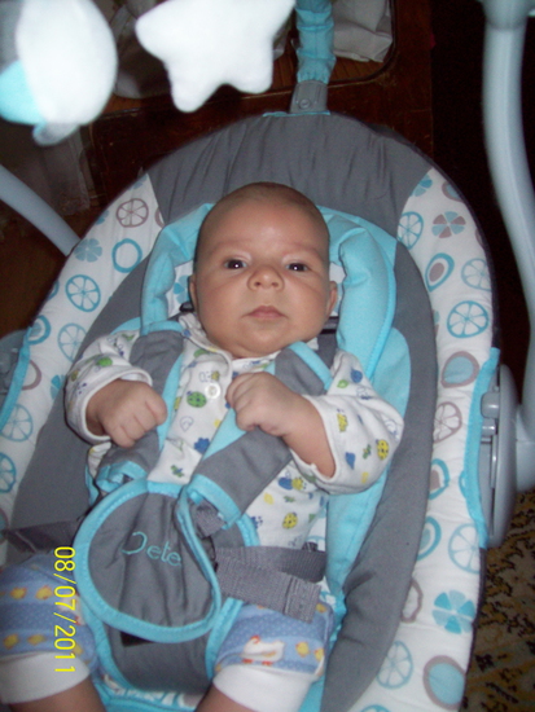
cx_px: 268
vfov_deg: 51.3
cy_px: 356
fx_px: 741
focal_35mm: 36
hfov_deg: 39.7
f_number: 2.7
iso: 200
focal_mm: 6
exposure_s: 1/64
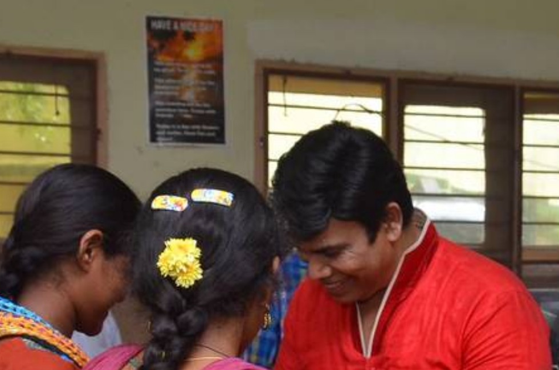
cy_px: 376
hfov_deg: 22.4
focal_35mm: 90
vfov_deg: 14.9
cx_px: 436
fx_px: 1395
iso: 1600
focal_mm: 26
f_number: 7.1
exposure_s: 1/125
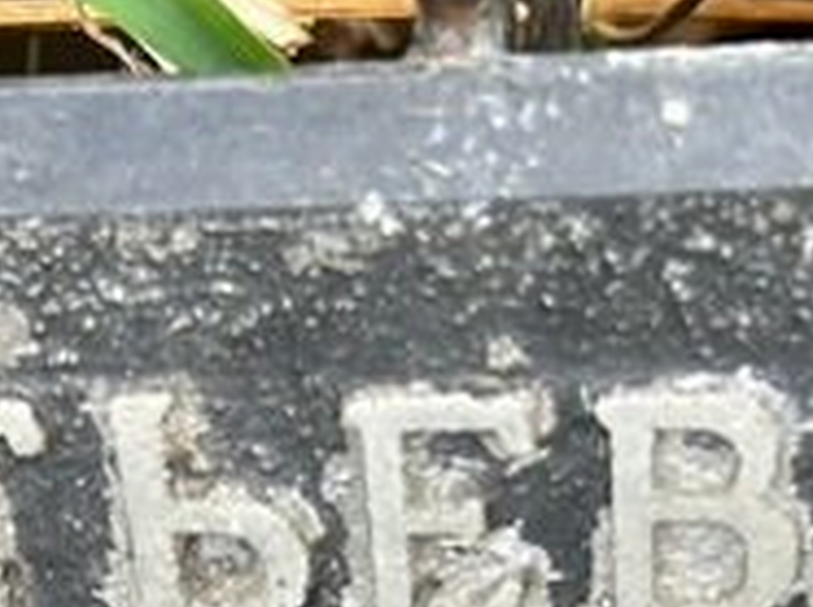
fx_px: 2627
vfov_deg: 12.4
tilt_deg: -73.1
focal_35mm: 112
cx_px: 127
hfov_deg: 17.4
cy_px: 952
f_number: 1.5
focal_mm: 5.7
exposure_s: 1/135
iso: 40
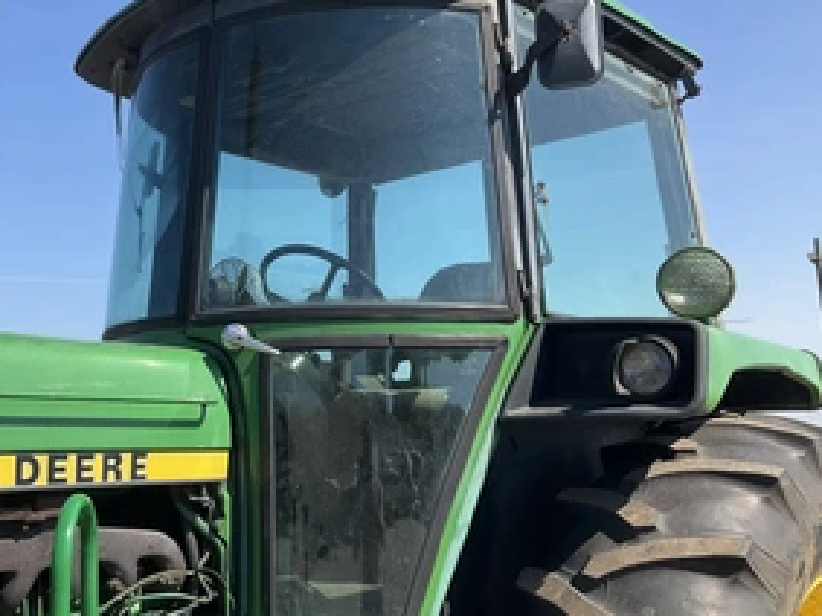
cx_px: 247
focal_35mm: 41
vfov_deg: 35.1
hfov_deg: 44.8
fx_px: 973
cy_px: 293
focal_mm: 3
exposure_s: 1/1221
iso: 25
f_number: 1.8
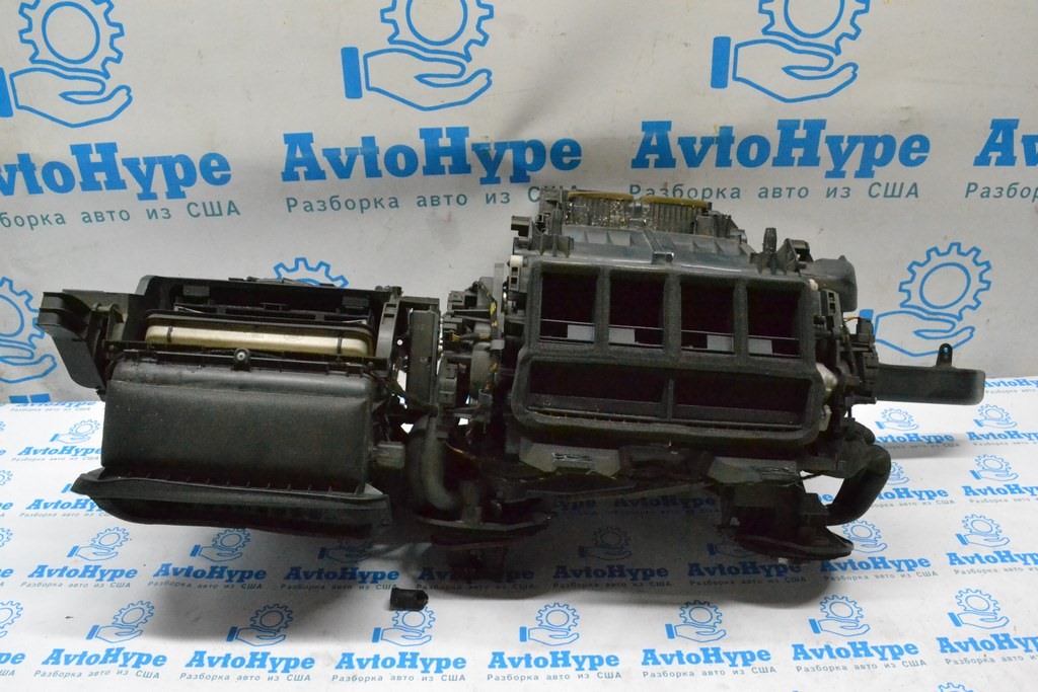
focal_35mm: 27
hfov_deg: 67.4
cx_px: 519
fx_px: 779
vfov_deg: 47.9
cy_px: 346
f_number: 11
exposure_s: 1/160
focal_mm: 18
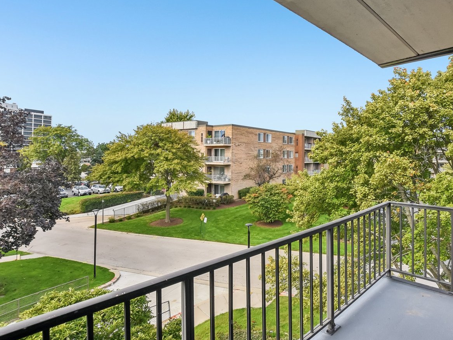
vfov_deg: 65.8
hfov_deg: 79.5
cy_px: 154
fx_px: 262
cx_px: 296
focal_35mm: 20
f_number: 8
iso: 400
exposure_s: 1/500
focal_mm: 10
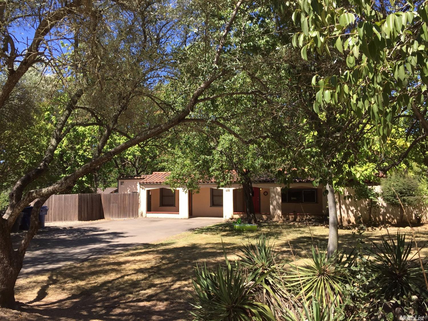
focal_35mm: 29
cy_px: 160
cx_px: 214
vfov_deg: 48.2
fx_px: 358
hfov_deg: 61.7
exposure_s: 1/879
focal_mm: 4.15
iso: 32
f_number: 2.2
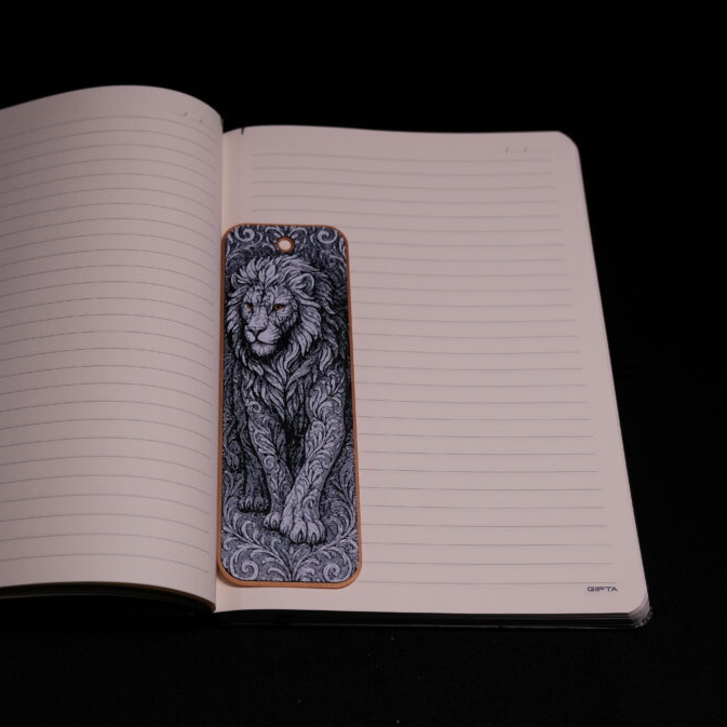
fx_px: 1259
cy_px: 359
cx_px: 219
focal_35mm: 53
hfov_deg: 31.8
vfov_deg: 32.2
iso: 200
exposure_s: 1/25
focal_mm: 27.1
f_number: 4.4
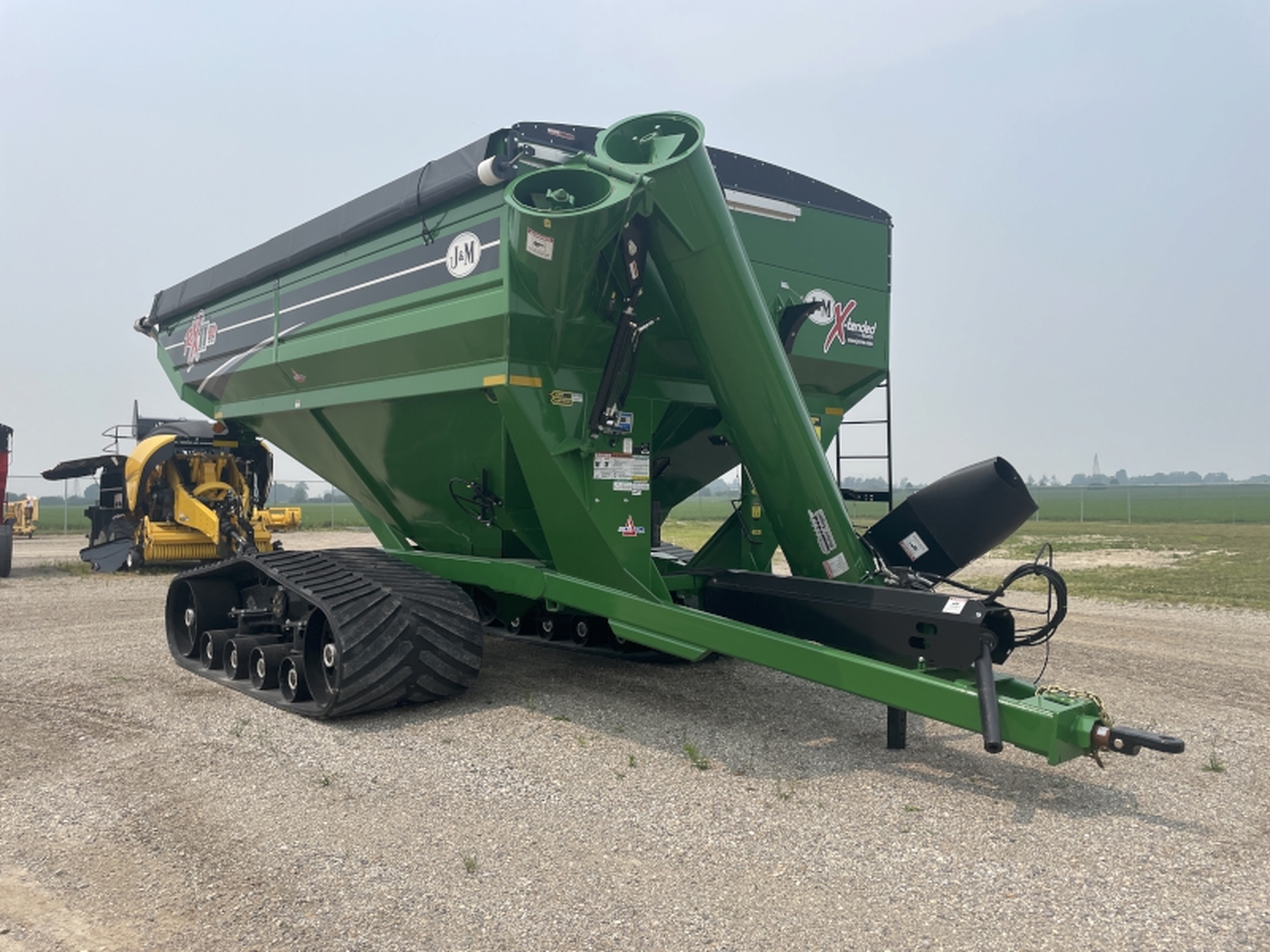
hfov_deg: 67.3
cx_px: 635
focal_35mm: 26
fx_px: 954
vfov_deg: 53.1
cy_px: 476
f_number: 1.6
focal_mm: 4.2
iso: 32
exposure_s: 1/4831
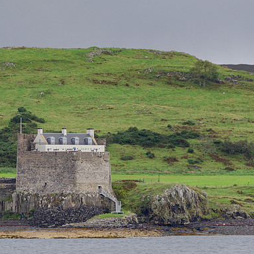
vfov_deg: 3.7
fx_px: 3885
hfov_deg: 3.7
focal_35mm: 468
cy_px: 145
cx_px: 74
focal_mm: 170
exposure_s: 1/320
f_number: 5.6
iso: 320
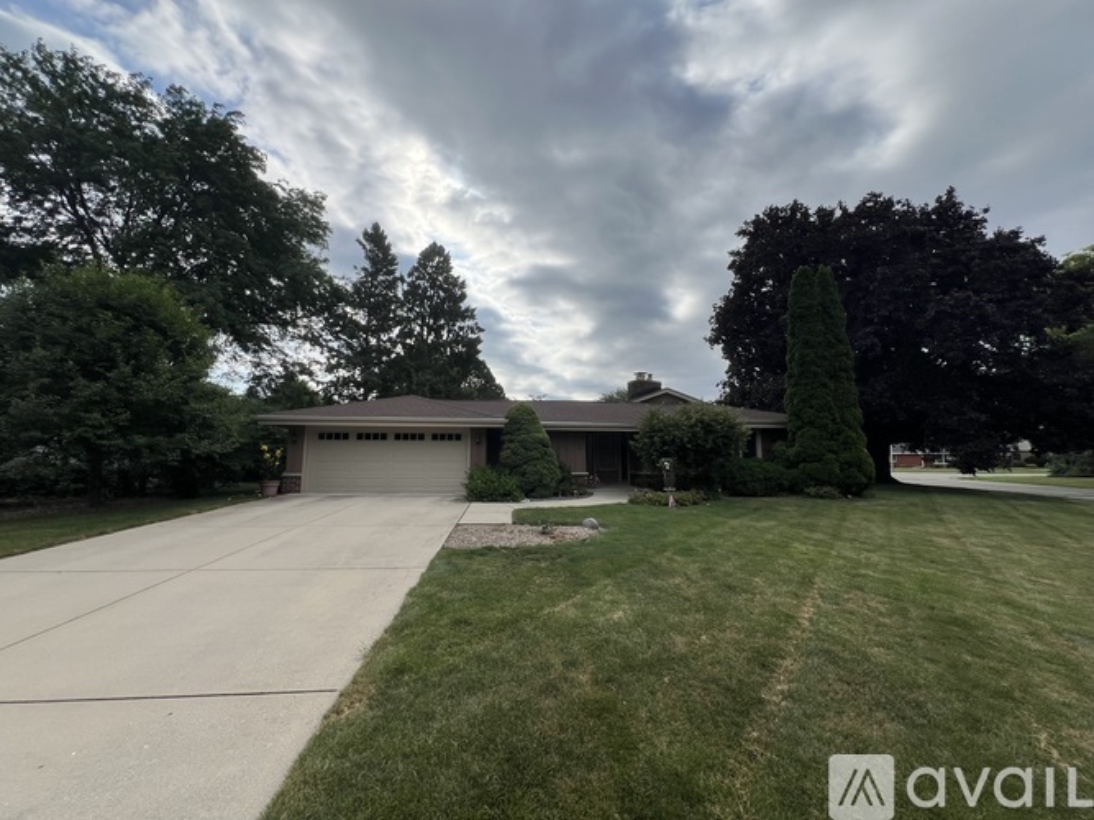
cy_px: 410
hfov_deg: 106.2
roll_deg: -0.4
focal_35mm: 13
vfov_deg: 89.9
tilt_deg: +6.4
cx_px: 547
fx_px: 411
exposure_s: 1/2222
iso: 32
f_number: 1.8
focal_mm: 1.57
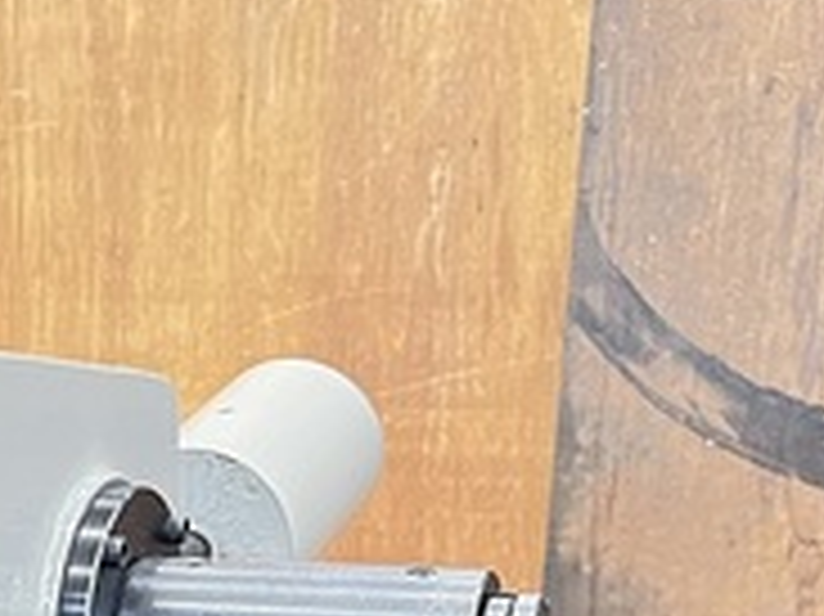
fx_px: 2165
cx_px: -230
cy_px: 967
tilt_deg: -19.0
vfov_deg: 14.9
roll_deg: +1.9
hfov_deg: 19.9
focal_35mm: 91
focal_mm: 5.7
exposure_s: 1/40
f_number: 1.5
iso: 640
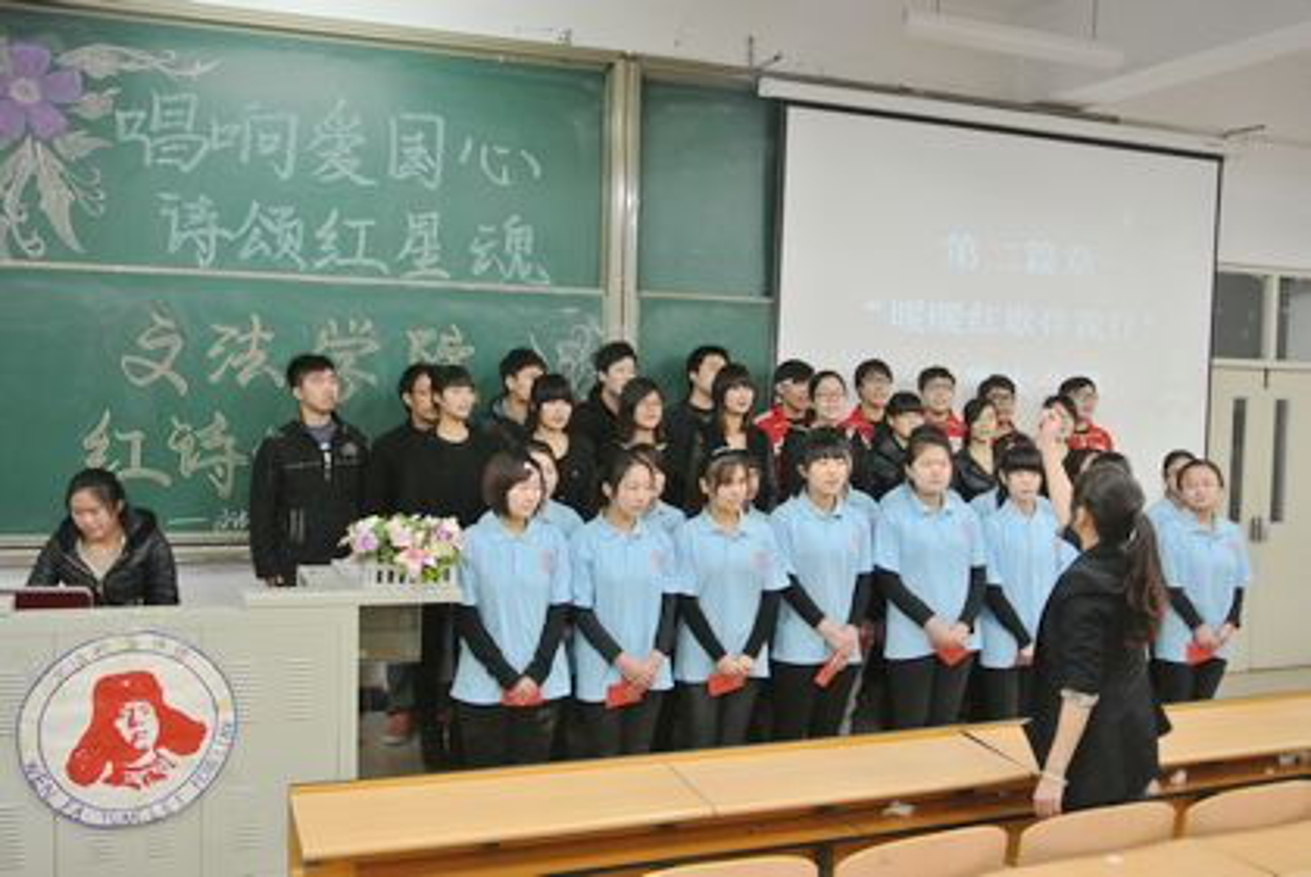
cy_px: 438
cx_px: 656
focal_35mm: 34
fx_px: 1239
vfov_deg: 39.0
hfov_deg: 55.7
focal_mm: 12.7
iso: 800
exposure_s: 1/30
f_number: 3.8
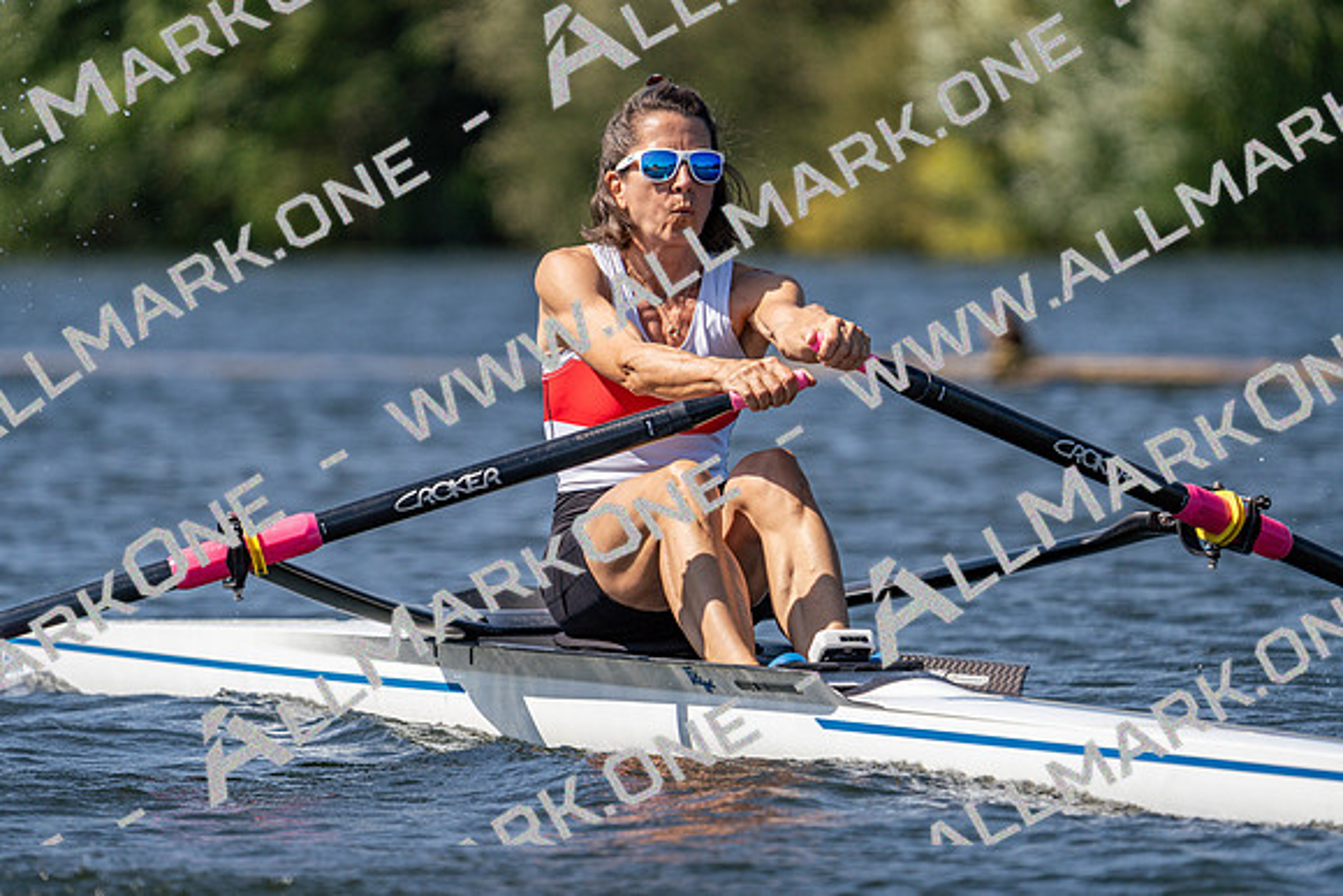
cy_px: 448
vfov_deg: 3.3
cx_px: 672
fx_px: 15335
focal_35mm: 411
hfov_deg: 5.0
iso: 250
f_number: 6.3
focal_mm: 411
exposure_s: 1/2000
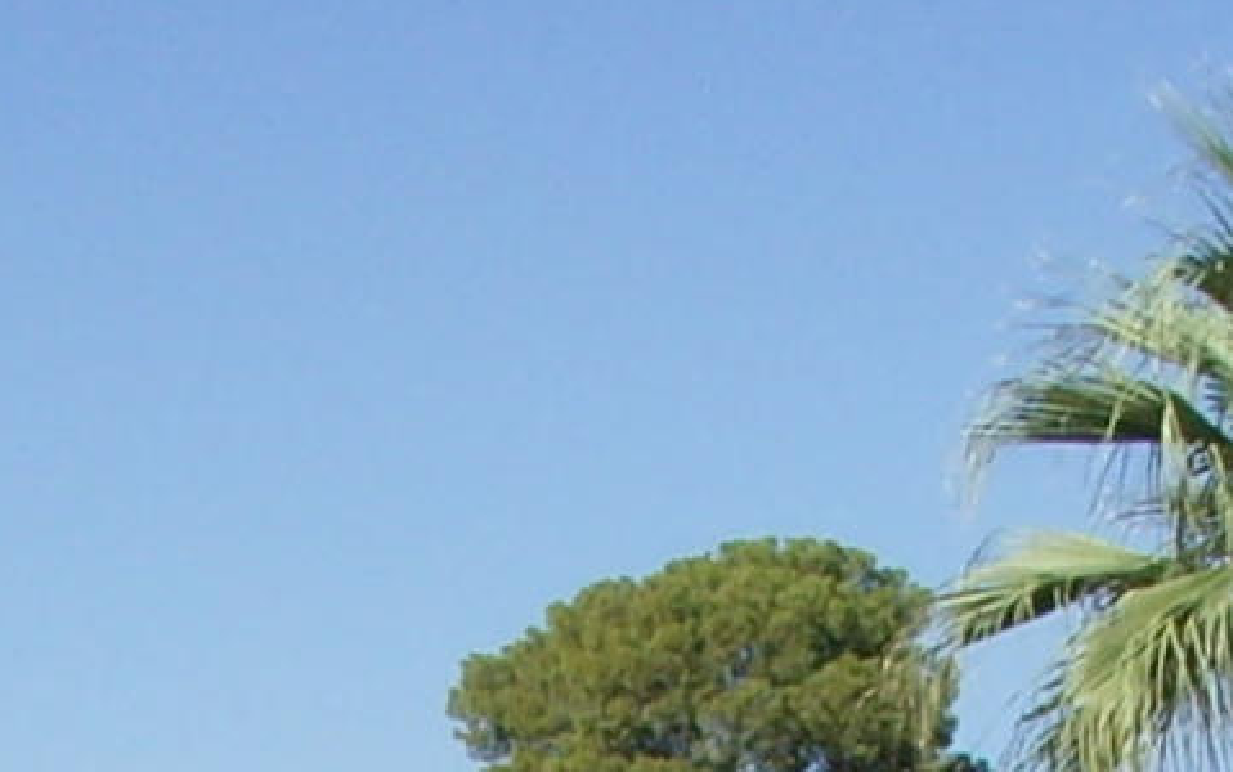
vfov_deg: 5.5
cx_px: 171
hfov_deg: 9.1
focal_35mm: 230
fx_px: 7733
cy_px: 2028
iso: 80
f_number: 6.3
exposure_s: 1/350
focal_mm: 6.6
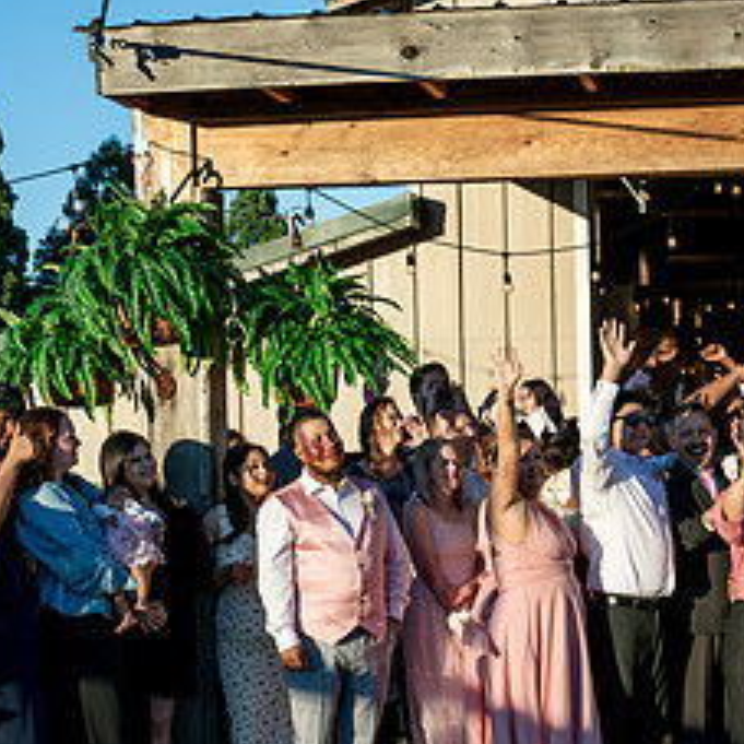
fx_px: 1848
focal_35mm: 76
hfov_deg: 22.5
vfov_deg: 22.6
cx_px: 597
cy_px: 539
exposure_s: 1/320
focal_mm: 35
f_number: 7.1
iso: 200
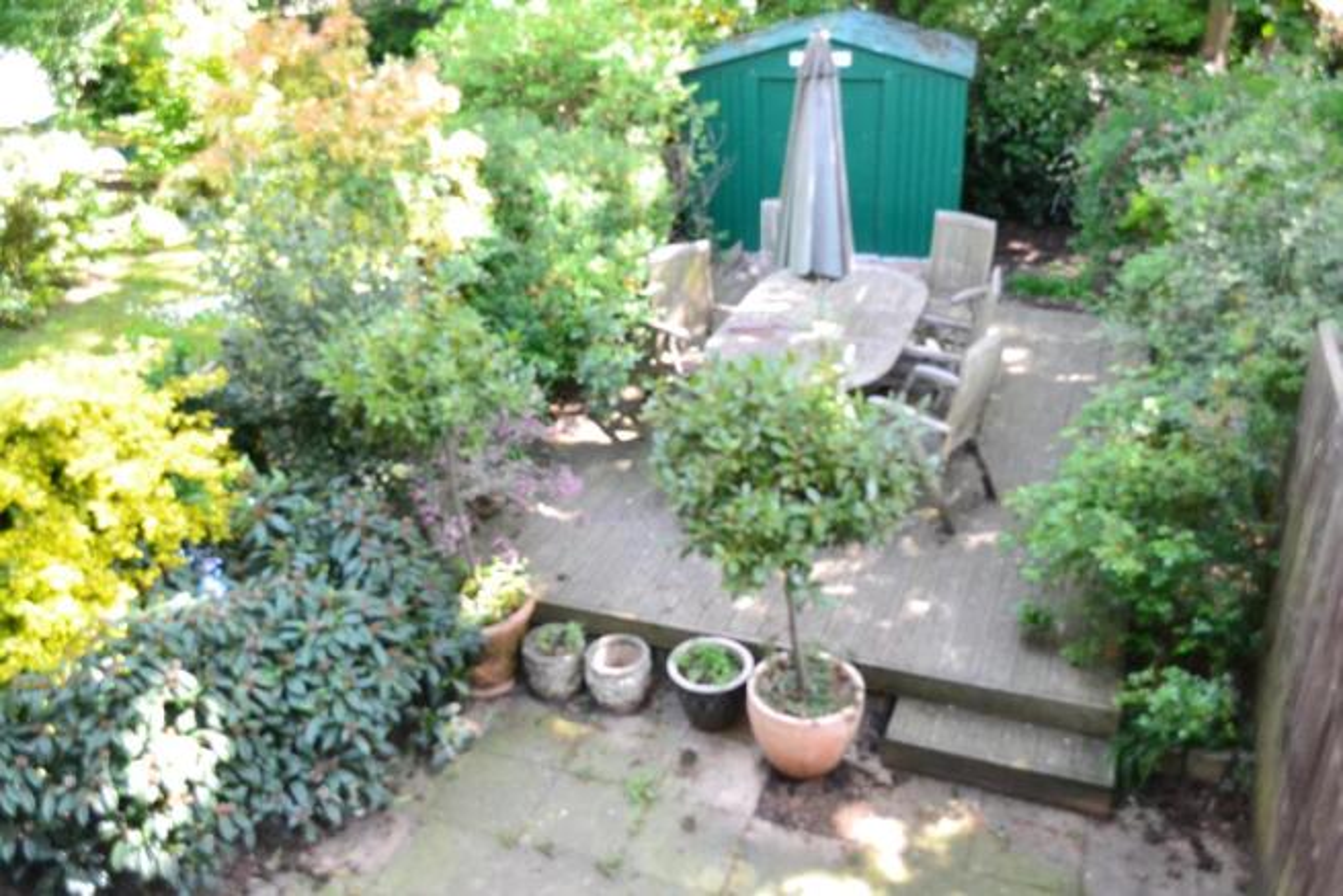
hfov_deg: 61.9
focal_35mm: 30
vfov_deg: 43.6
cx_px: 672
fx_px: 1119
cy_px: 448
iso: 3200
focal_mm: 20
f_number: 4.5
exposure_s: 1/500
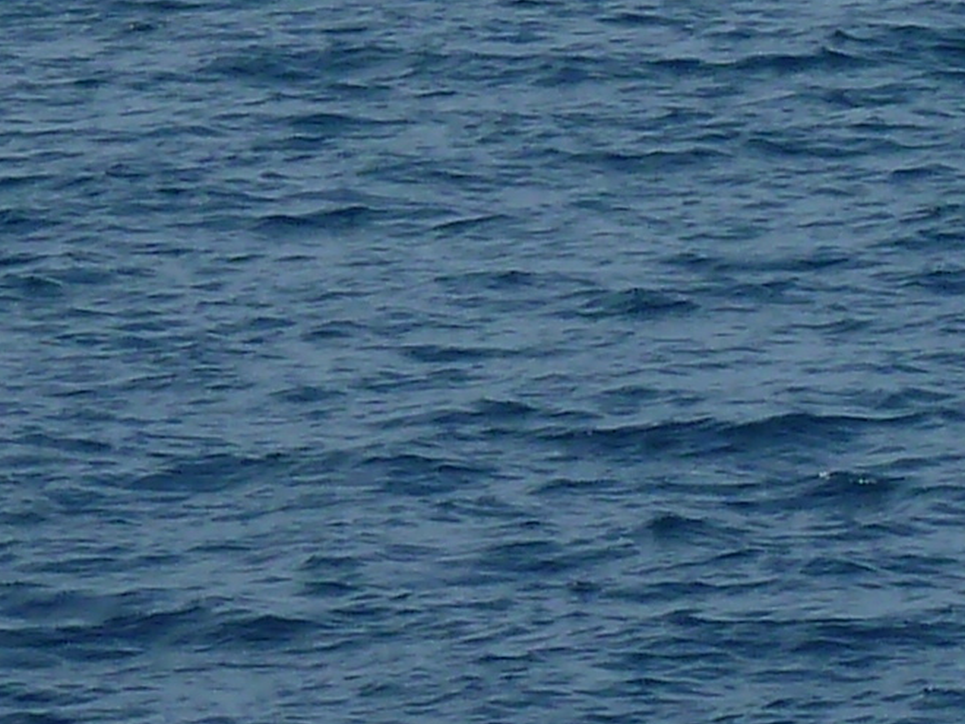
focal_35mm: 582
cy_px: -1347
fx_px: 16225
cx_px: 2047
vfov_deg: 2.5
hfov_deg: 3.4
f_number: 5.6
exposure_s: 1/640
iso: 80
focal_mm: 15.8
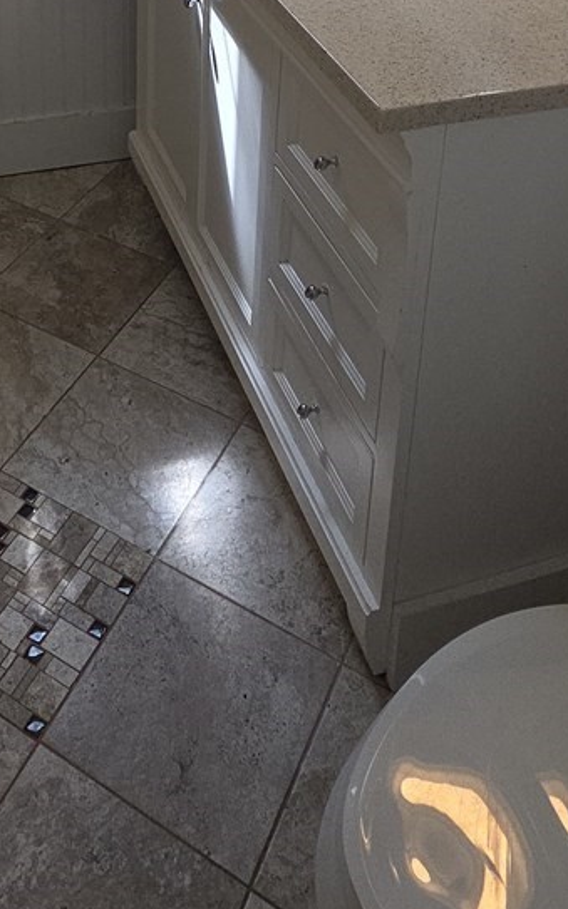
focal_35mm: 39
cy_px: -104
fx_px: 967
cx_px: 134
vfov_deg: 40.2
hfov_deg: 32.1
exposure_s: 1/121
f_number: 2.2
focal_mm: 2.2
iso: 50
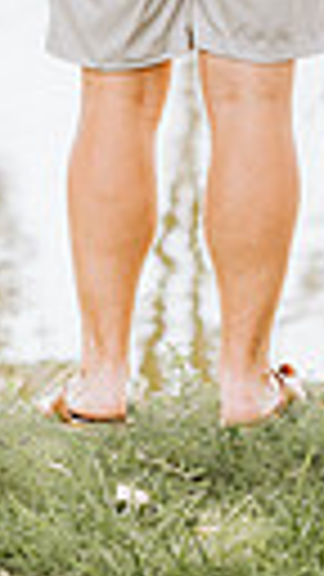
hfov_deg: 3.9
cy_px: -261
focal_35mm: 313
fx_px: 4781
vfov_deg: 6.8
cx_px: 387
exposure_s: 1/500
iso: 160
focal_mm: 85
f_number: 2.8
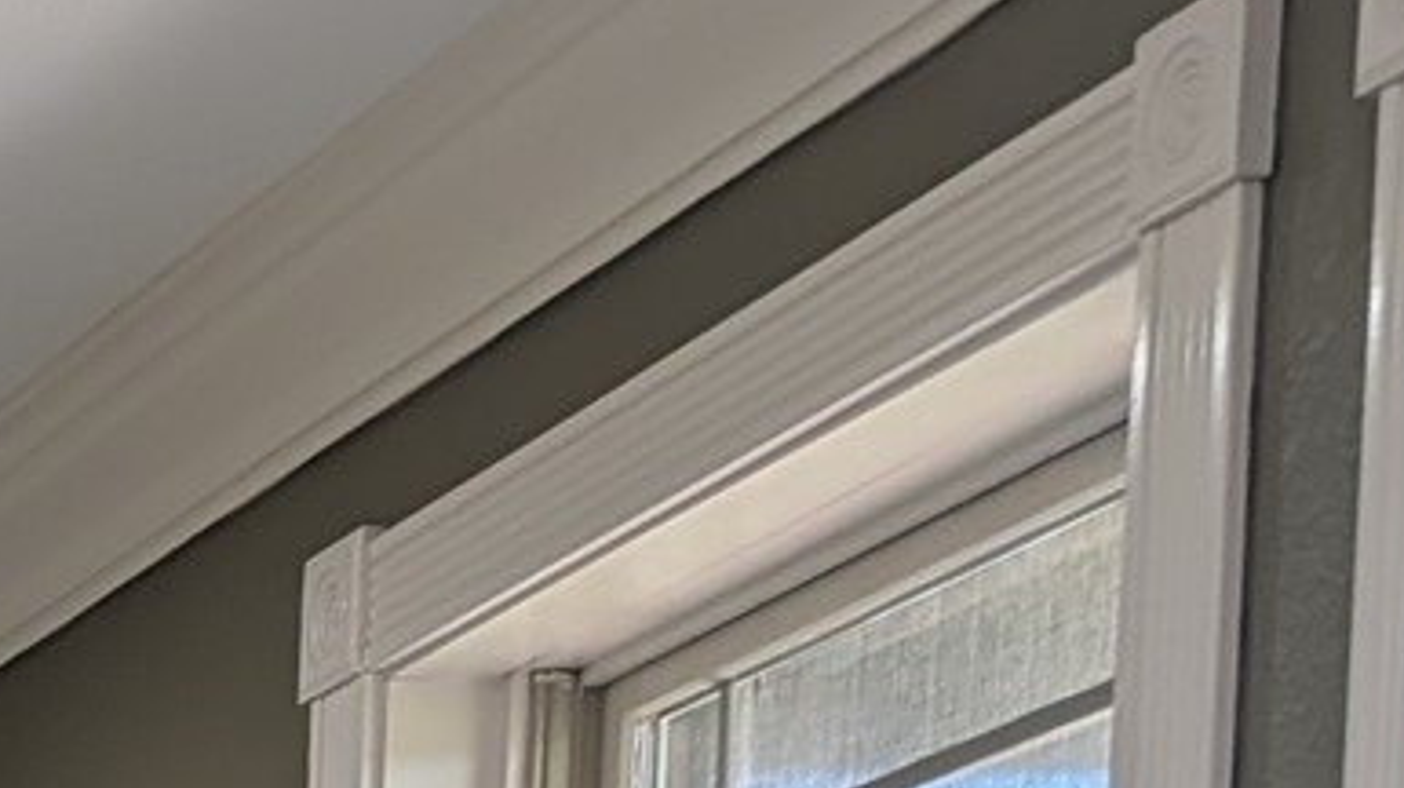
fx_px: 5172
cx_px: -1876
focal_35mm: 139
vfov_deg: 7.4
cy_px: 2554
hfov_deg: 12.4
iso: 125
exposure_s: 1/24
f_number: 1.68
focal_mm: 6.9
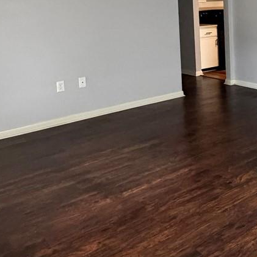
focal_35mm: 47
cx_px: 266
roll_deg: +1.7
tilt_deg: -6.2
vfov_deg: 34.3
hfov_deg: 32.7
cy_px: 32
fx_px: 395
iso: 640
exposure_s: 1/59
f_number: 2.2
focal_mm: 2.22
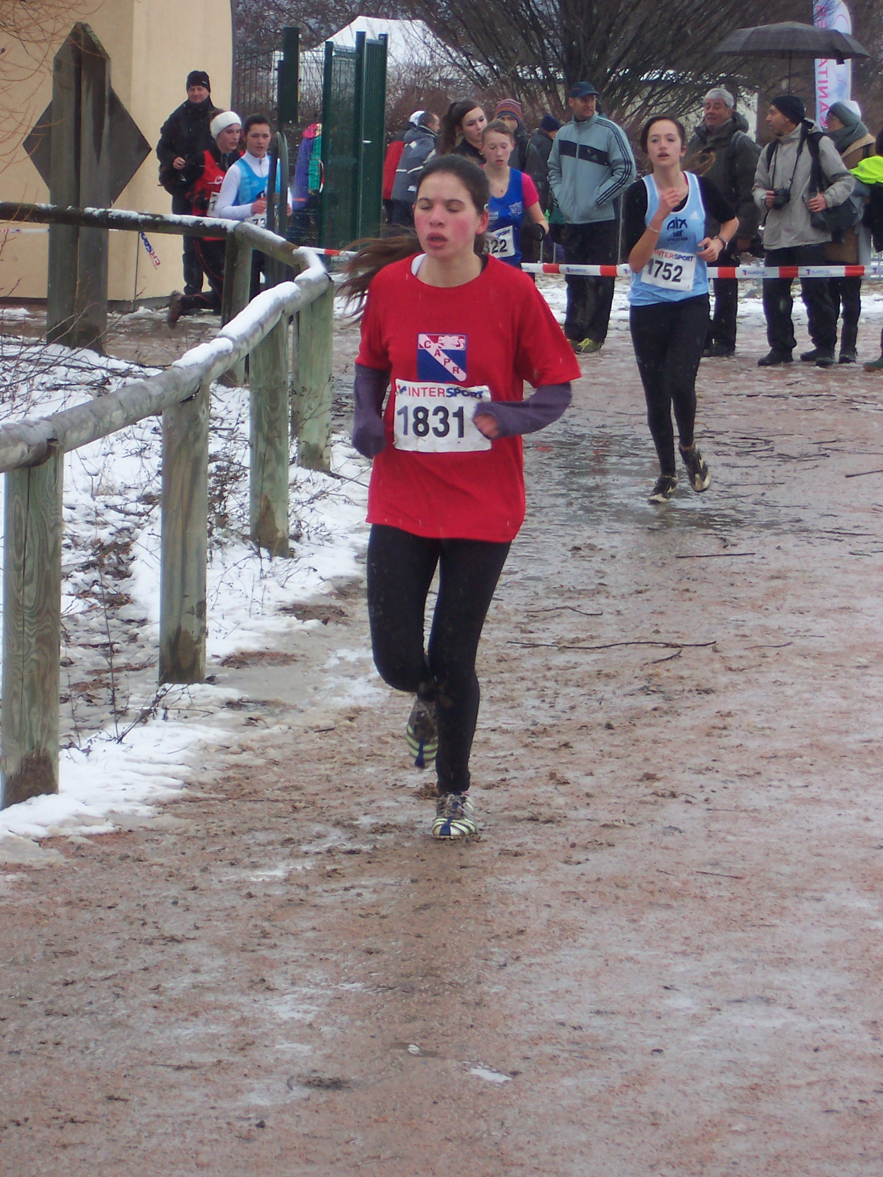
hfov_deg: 10.3
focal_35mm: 144
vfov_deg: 13.7
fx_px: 4898
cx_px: 442
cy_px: 588
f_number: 4.9
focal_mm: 22.4
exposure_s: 1/350
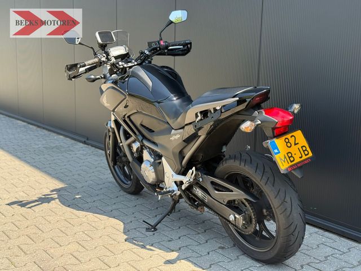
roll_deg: -1.5
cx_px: 180
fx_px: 501
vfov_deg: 30.3
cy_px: 136
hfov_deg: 39.7
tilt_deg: -8.7
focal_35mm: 48
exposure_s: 1/769
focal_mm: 6.76
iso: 100
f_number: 1.78
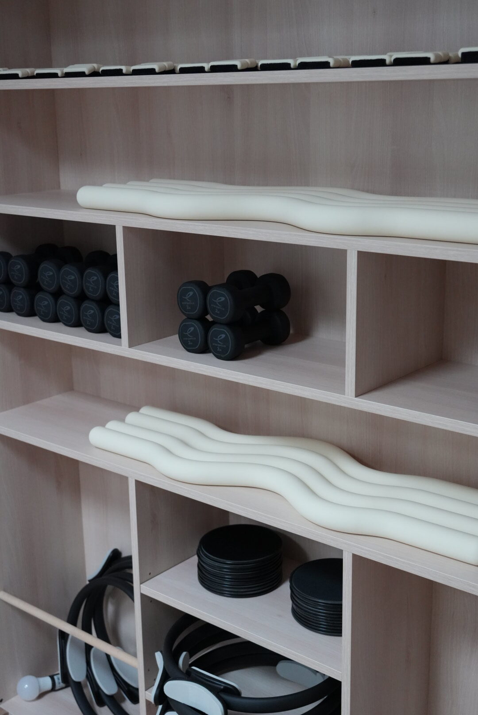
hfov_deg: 28.1
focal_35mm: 48
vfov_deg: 41.1
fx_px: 954
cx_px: 239
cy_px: 358
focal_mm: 48
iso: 5000
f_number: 5.6
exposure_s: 1/160
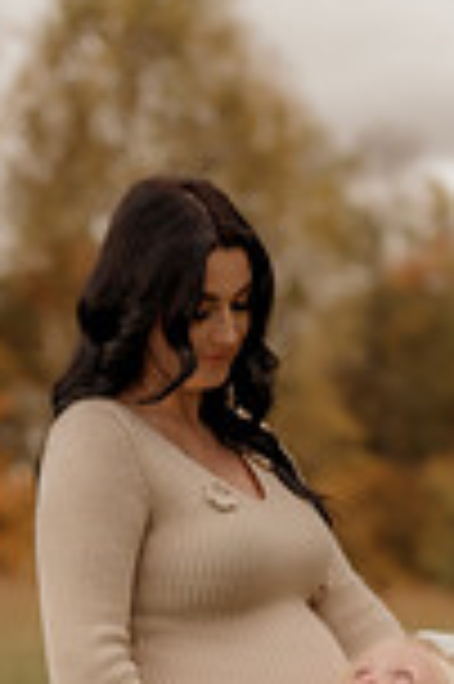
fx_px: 2806
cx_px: 209
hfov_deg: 9.3
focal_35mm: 148
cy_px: 590
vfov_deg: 13.8
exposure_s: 1/320
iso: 200
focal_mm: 50
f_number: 1.8
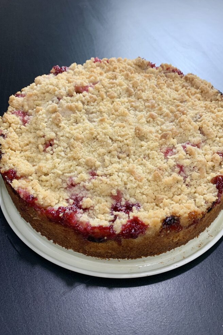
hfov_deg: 46.4
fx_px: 260
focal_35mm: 28
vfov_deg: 65.5
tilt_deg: -49.1
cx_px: 120
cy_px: 165
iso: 64
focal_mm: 4.25
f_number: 1.8
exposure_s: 1/60
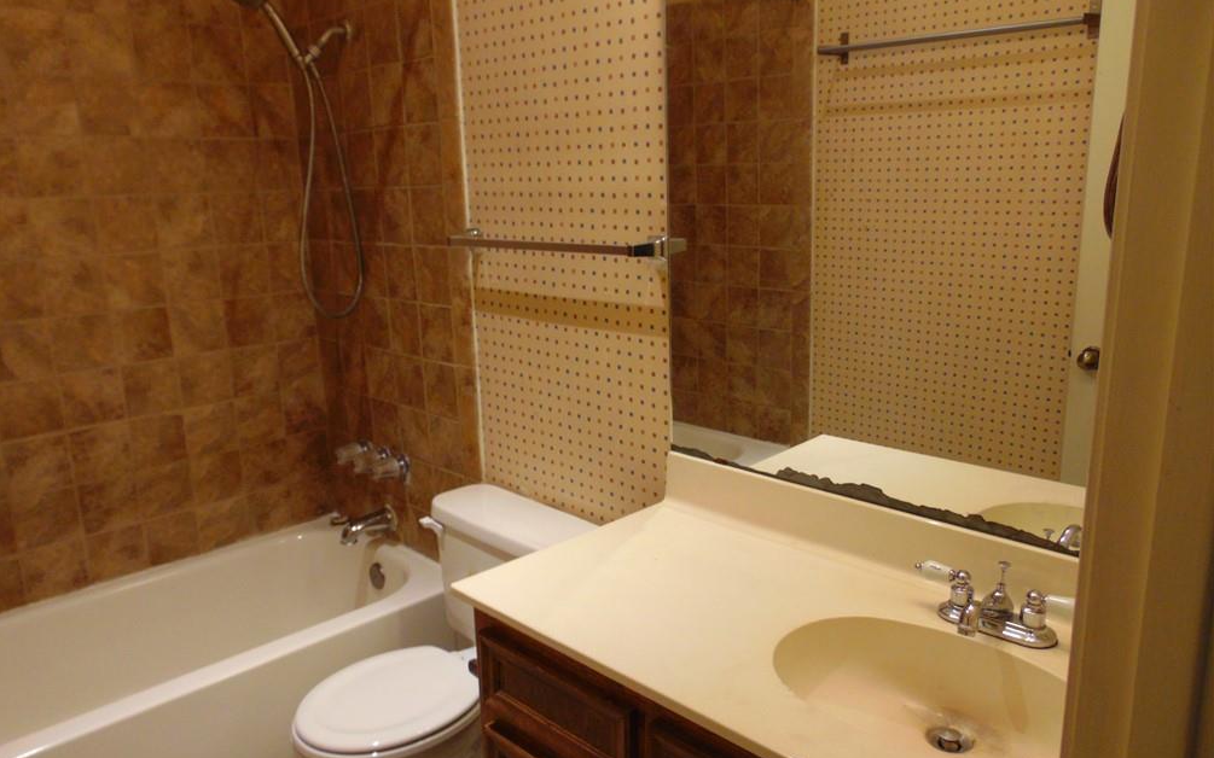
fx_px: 893
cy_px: 396
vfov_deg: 46.0
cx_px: 597
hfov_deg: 68.4
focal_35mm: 27
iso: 160
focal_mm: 4.5
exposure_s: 1/40
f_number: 3
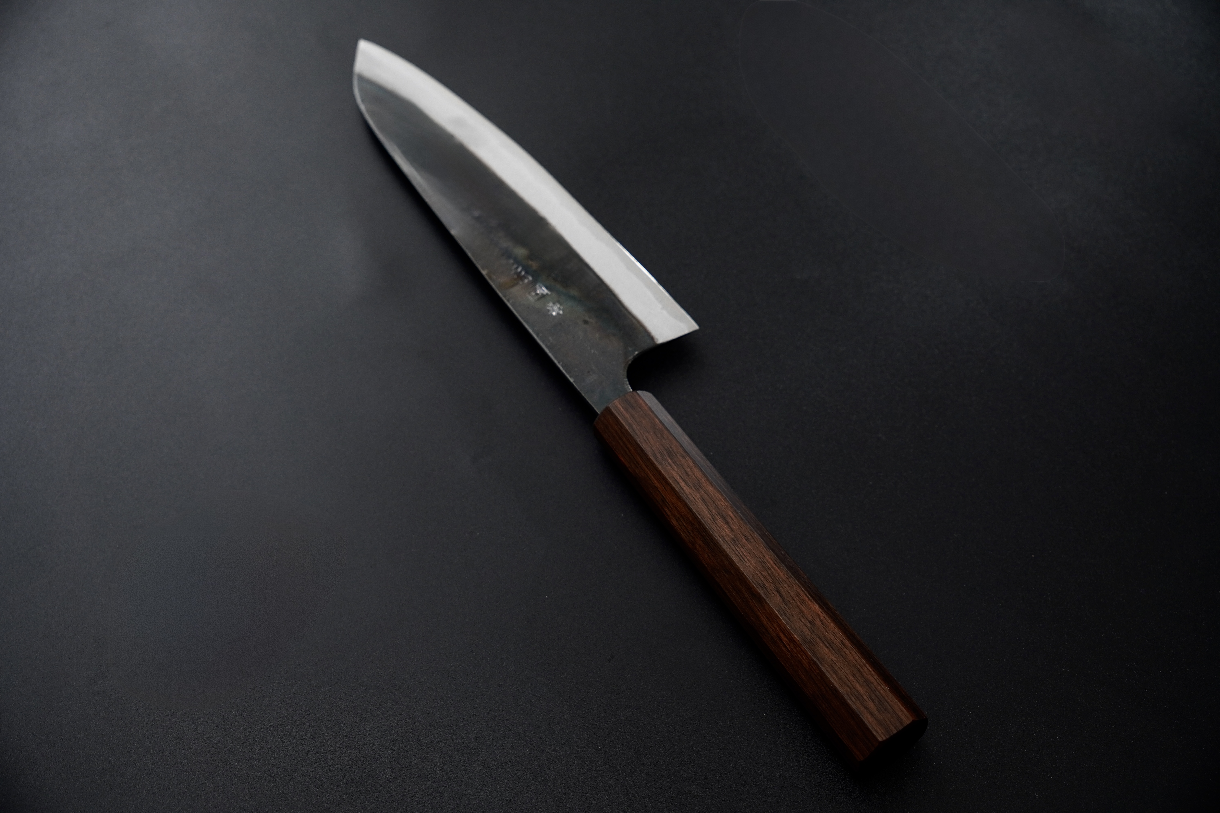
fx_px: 1596
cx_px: 610
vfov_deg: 28.6
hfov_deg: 41.8
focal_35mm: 47
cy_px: 406
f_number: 5
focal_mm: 31.4
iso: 250
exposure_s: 1/160
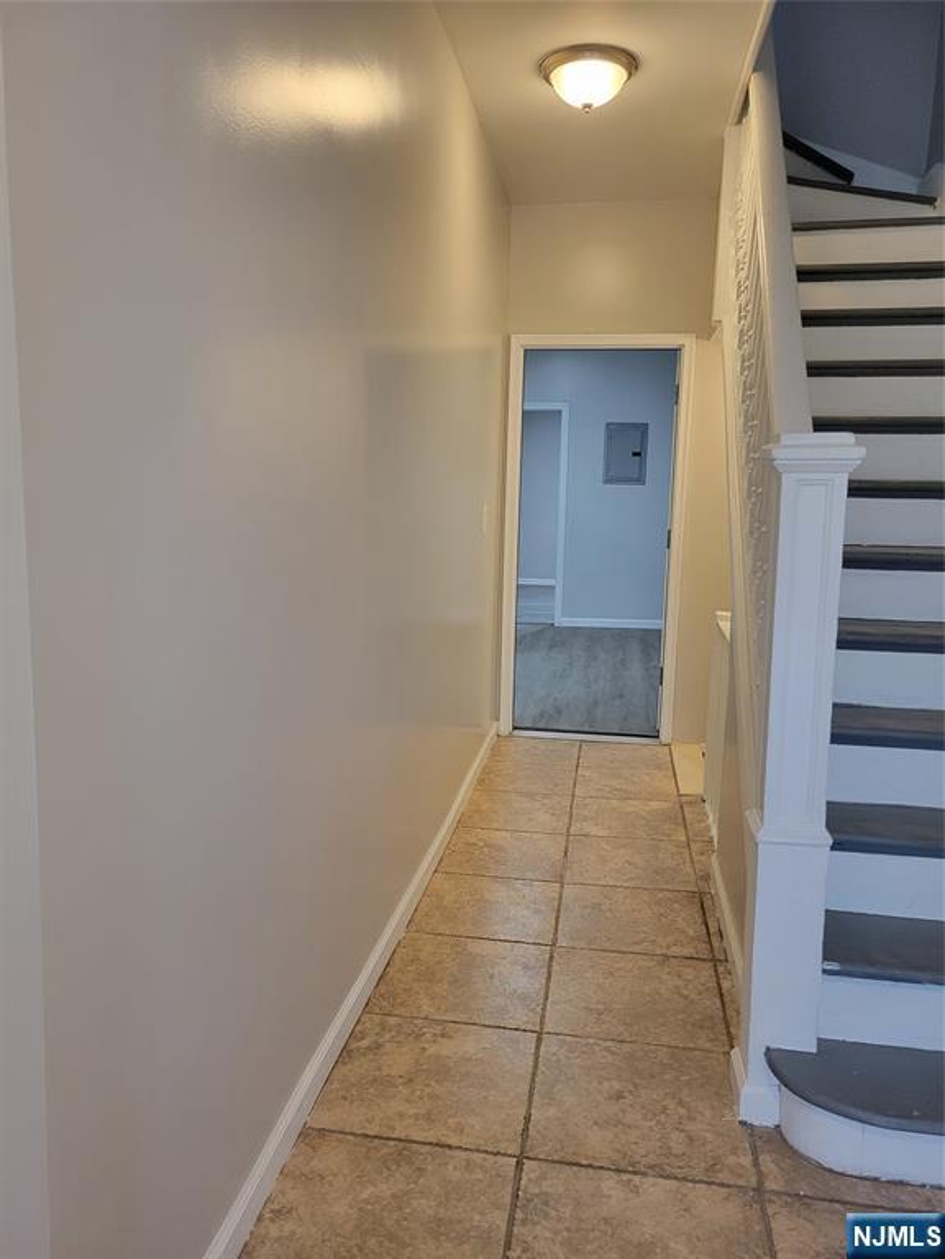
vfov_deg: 67.3
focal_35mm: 26
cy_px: 630
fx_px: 946
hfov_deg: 53.1
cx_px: 472
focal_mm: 5.4
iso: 250
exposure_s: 1/120
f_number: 1.8
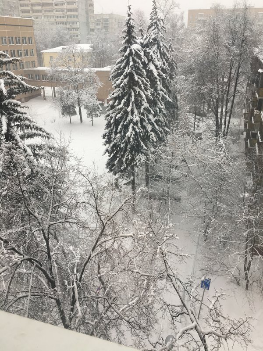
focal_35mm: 29
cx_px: 132
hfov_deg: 48.2
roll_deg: +0.5
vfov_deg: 61.7
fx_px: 294
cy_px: 176
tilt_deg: -24.3
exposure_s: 1/100
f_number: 2.2
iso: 32
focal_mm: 4.15
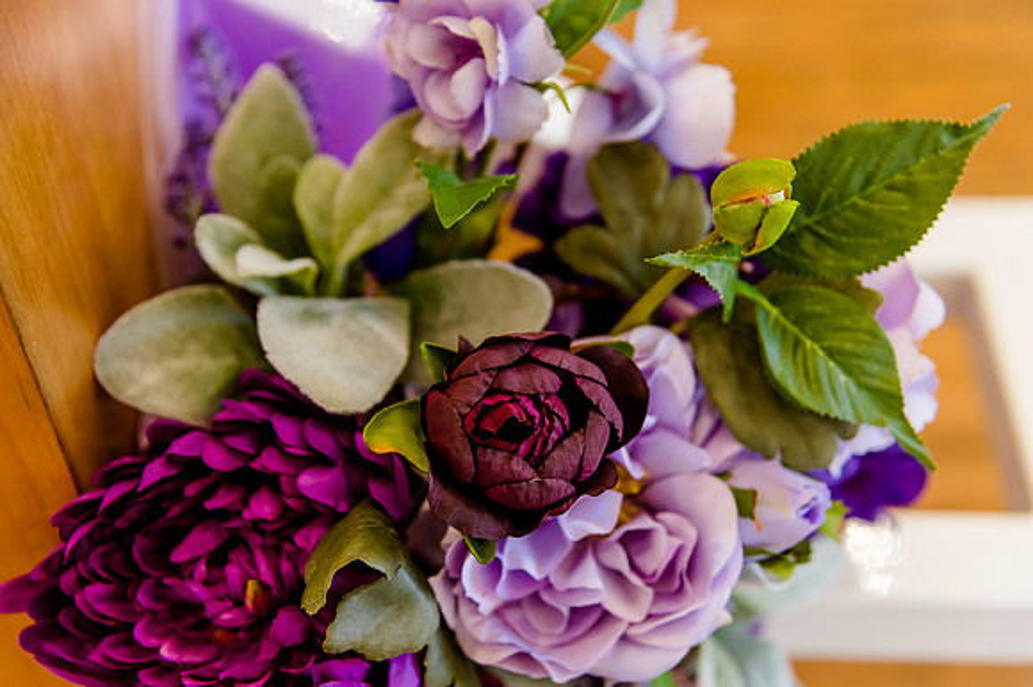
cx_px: 516
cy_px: 344
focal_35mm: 58
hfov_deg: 34.5
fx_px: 1663
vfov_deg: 23.4
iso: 1600
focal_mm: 58
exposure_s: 1/250
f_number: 4
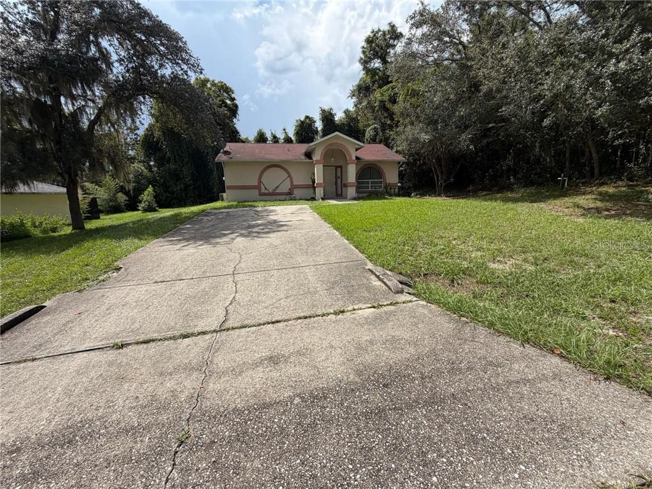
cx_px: 326
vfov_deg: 85.7
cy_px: 244
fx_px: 264
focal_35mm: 14
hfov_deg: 102.1
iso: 20
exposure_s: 1/901
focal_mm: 2.22
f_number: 2.2
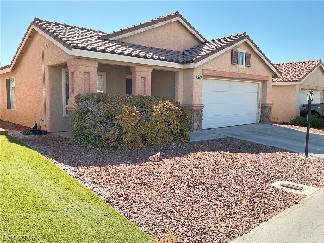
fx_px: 271
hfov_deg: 61.7
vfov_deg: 48.2
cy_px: 122
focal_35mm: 29
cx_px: 162
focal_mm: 3
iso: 25
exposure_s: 1/545
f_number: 1.8
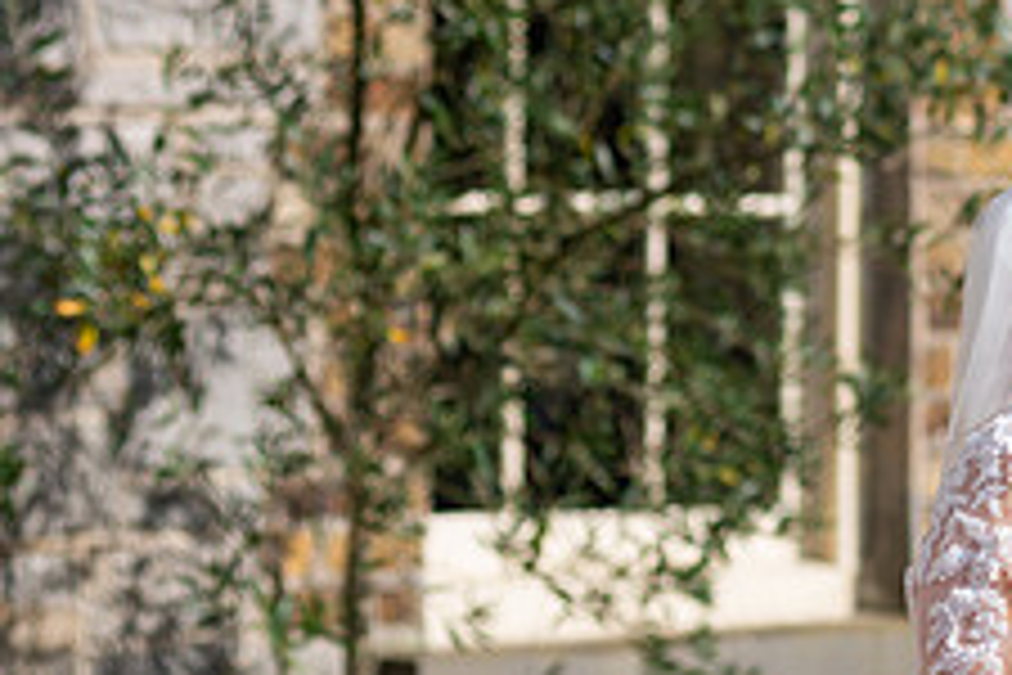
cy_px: 493
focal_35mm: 289
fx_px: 8123
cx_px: 1232
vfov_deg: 4.8
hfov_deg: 7.1
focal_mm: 112
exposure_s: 1/500
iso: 80
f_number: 3.5
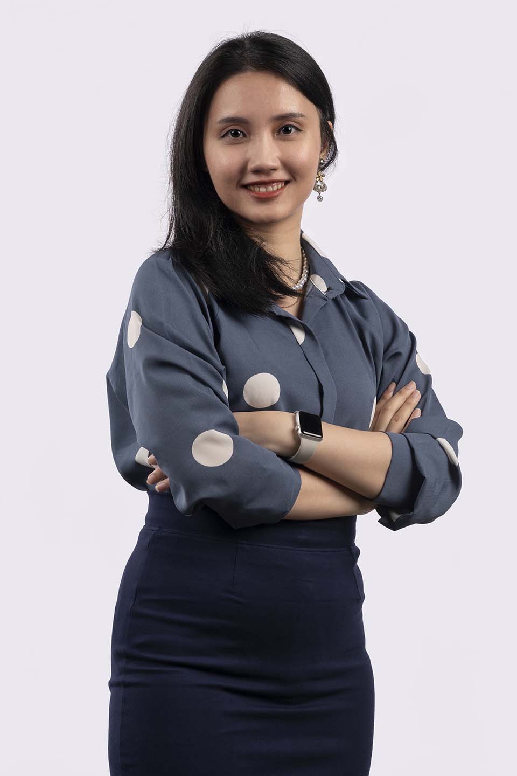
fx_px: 2262
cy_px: 388
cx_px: 258
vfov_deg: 19.5
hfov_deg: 13.0
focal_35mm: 105
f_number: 10
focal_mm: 105
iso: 100
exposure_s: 1/250
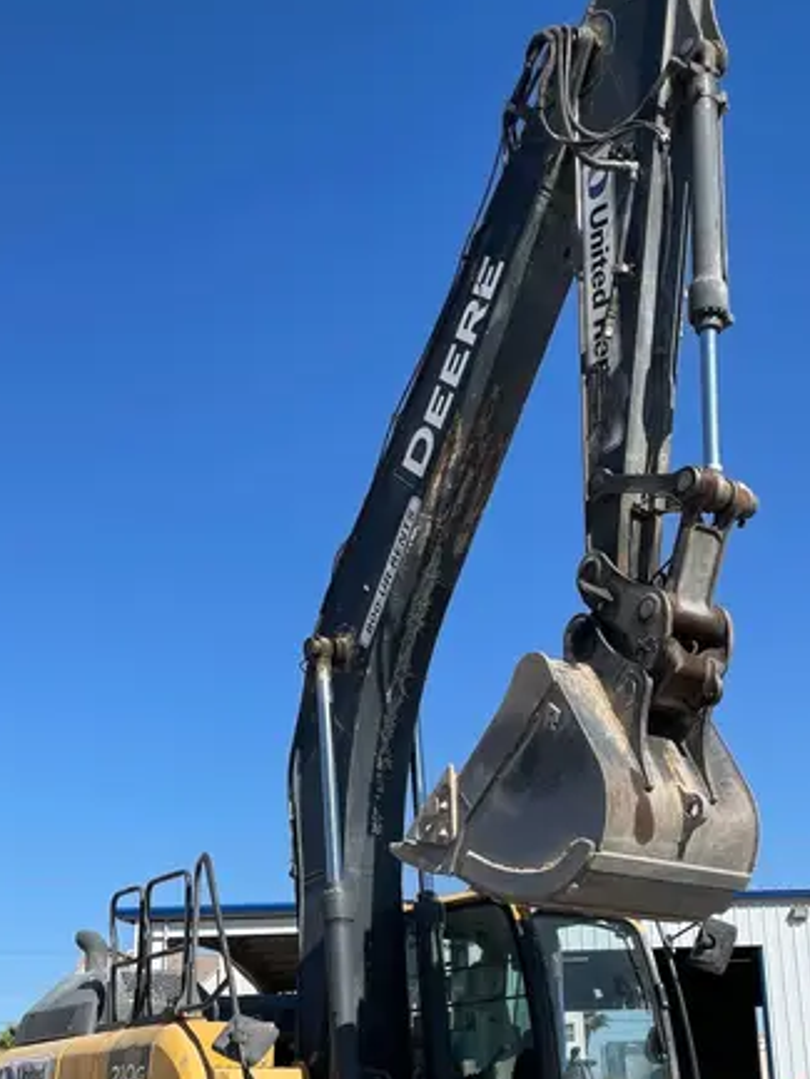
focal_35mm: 44
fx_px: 1372
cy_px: 769
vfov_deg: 42.0
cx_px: 461
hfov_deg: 32.8
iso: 32
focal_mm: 4.2
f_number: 1.6
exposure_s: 1/3861
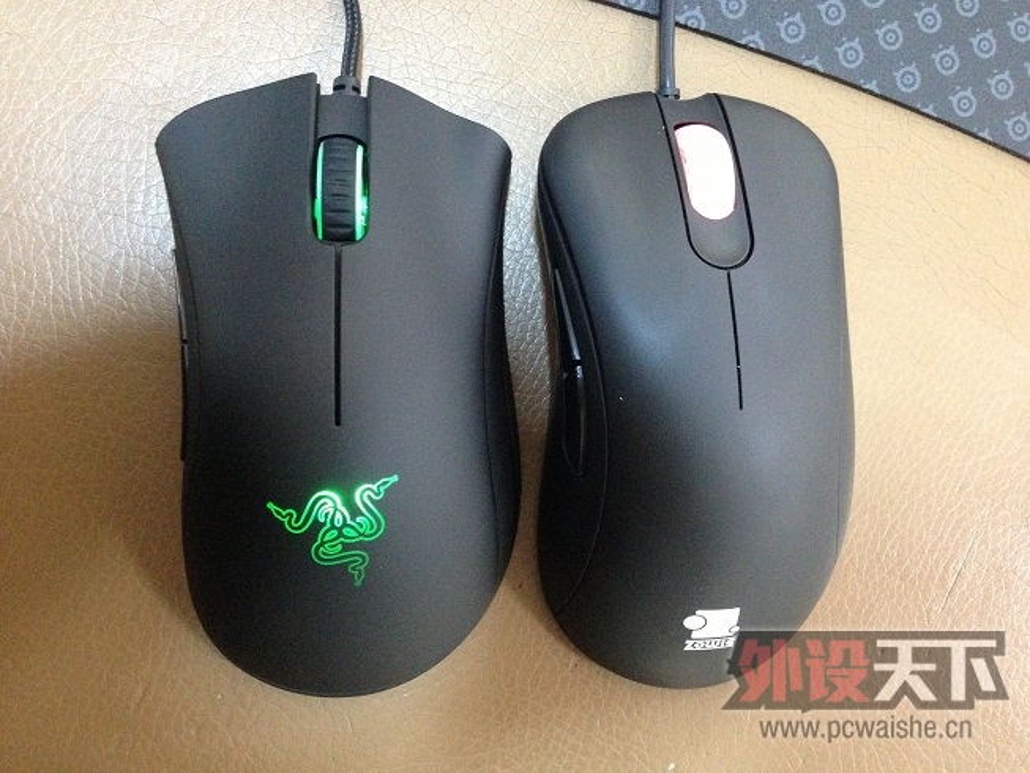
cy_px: 386
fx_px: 982
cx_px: 515
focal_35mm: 33
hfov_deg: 55.3
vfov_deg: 43.0
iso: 640
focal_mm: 4.13
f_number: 2.4
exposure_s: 1/15
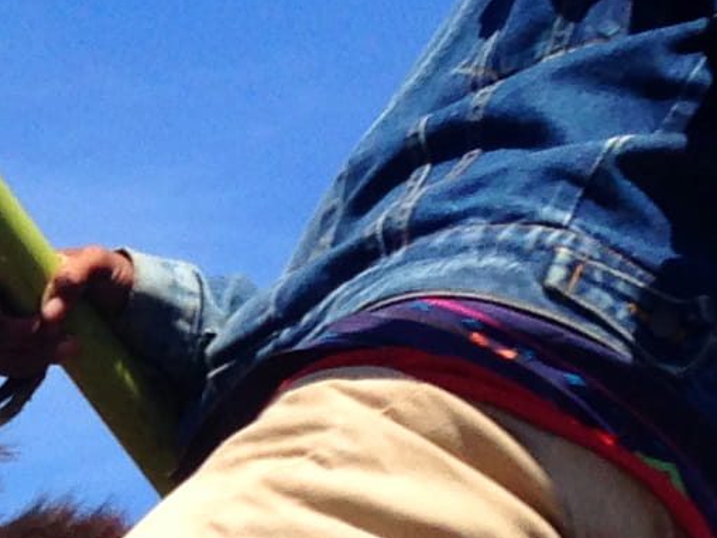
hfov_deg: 9.0
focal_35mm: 212
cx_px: -498
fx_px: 4391
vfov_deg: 7.0
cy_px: 570
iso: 50
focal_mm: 4.12
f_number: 2.4
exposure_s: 1/1506
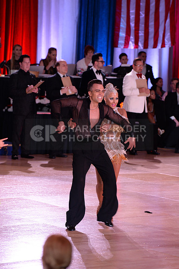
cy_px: 134
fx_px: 1459
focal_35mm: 195
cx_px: 90
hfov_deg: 7.0
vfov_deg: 10.6
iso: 2000
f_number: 5
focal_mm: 195
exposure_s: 1/250
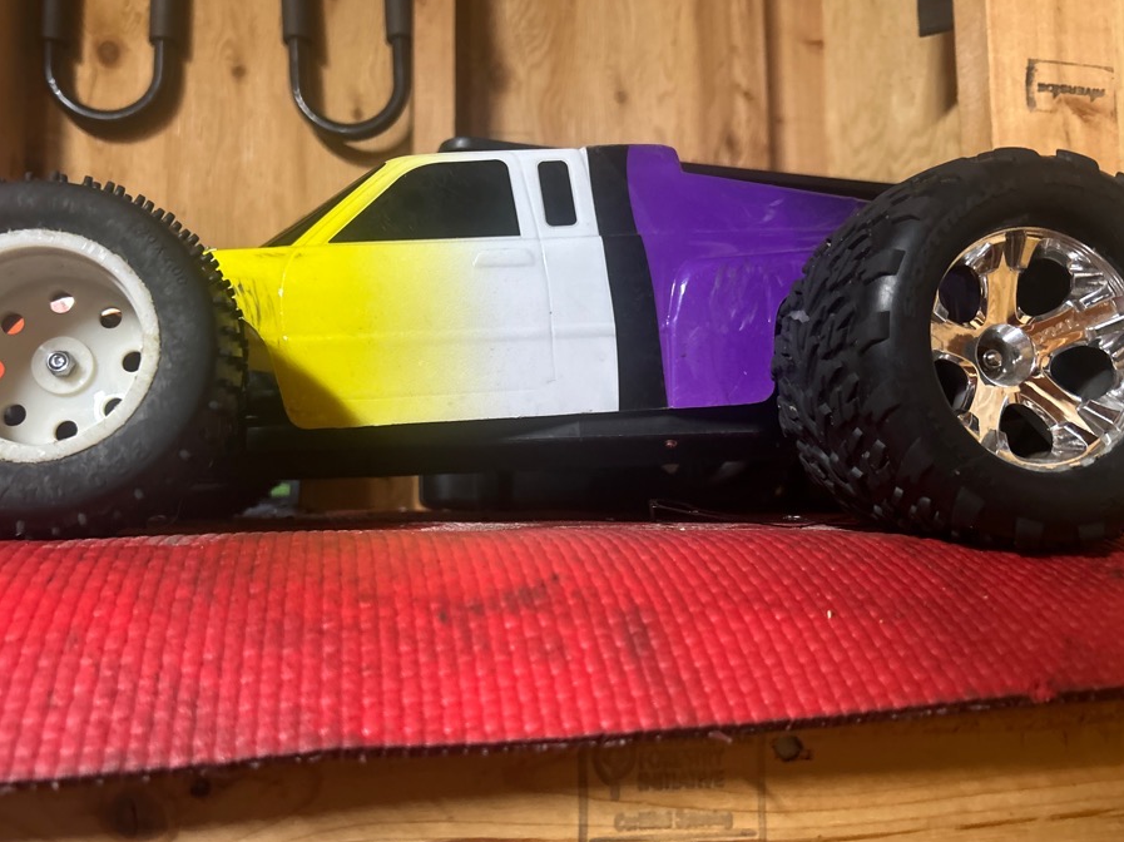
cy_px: 426
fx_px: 941
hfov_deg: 61.5
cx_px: 504
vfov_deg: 48.2
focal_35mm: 29
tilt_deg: +4.9
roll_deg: +0.4
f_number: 1.5
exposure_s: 1/41
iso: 500
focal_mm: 5.7
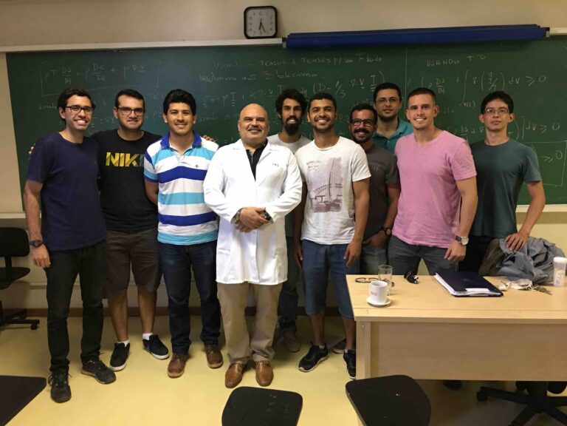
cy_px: 213
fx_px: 475
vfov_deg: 48.2
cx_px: 284
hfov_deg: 61.7
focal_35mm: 29
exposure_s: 1/15
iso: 100
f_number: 2.2
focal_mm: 4.15
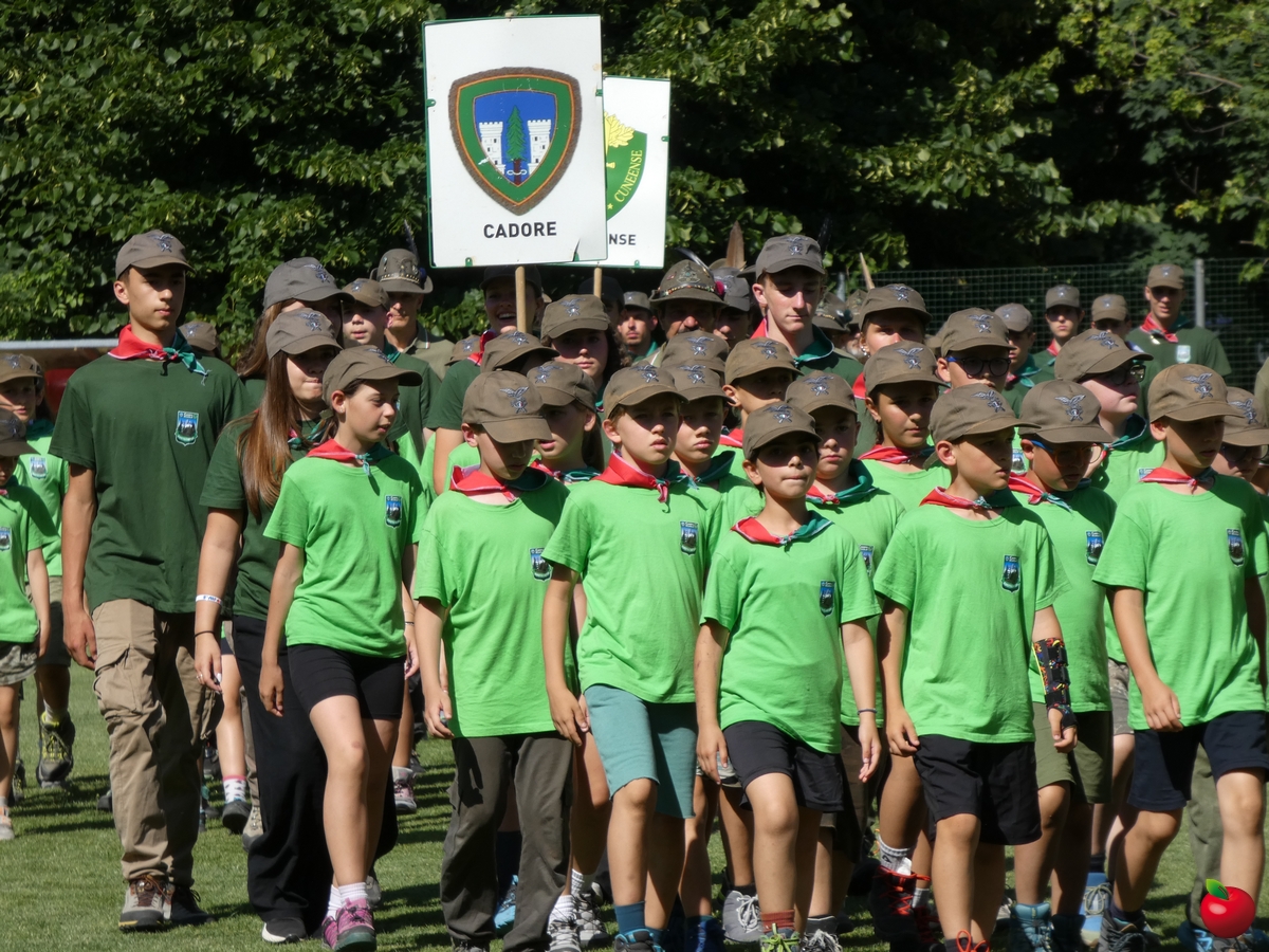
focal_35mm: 291
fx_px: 10668
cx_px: 634
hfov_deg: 6.8
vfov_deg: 5.1
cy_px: 476
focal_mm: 52.2
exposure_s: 1/500
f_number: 5.5
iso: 80
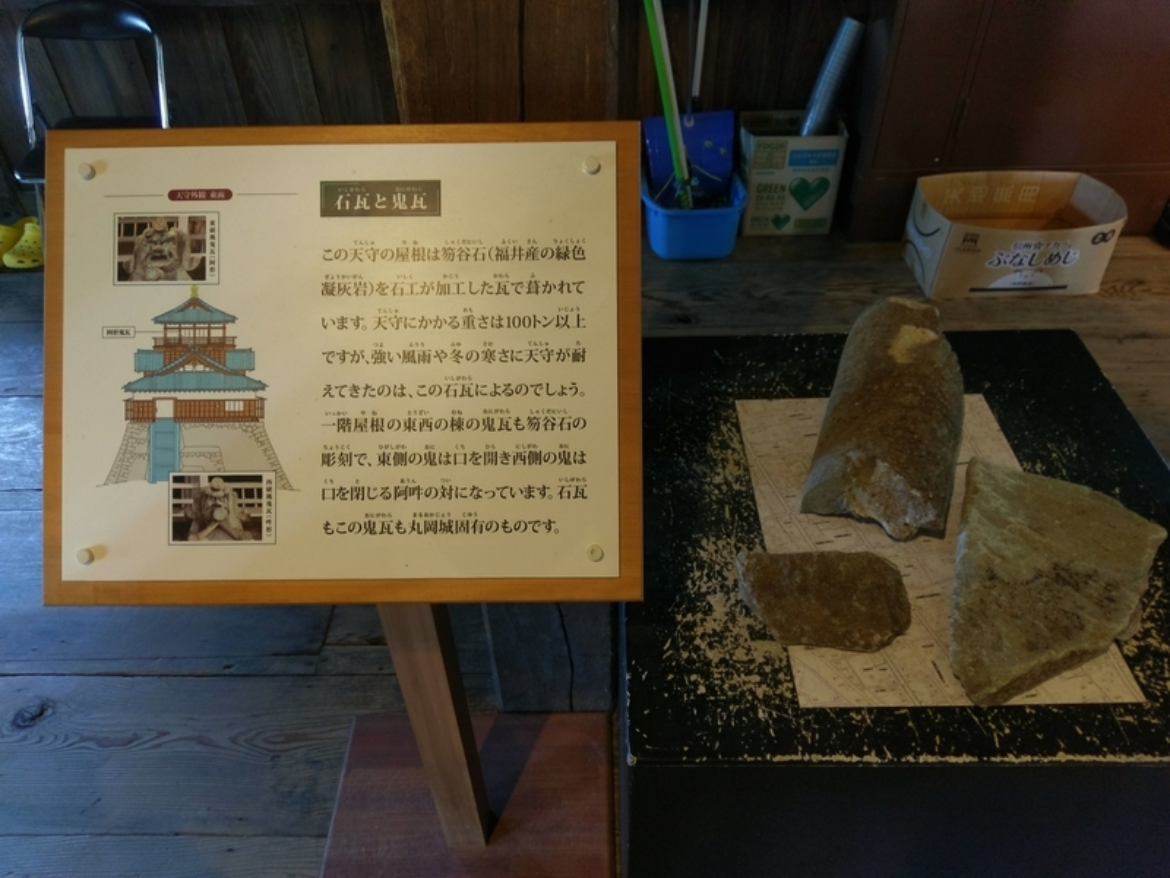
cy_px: 439
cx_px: 585
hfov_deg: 67.3
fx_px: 879
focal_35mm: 26
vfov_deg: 53.1
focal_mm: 4.58
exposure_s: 1/17
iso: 500
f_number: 1.8
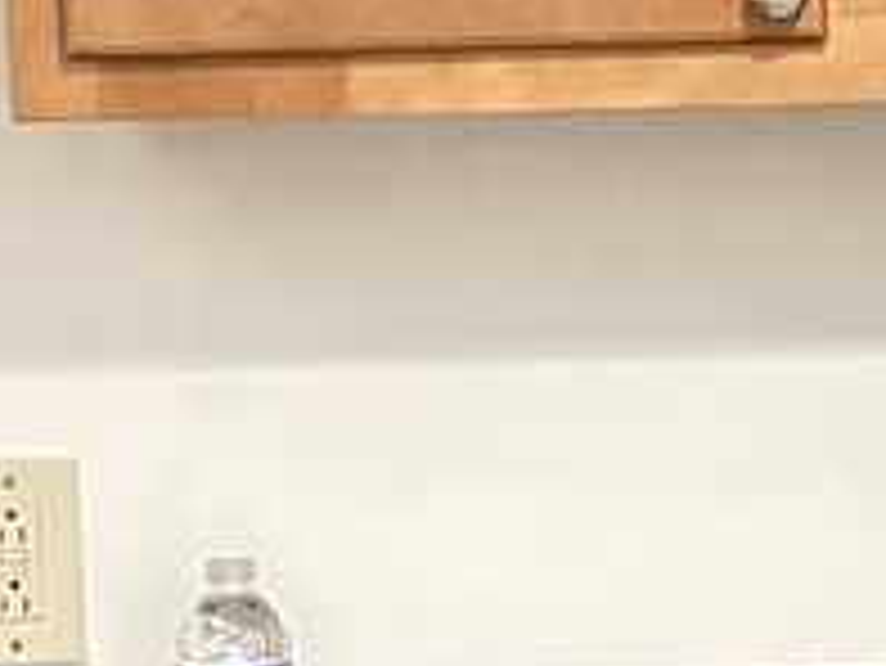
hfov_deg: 10.3
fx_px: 4866
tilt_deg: -2.3
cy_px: 405
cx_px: 931
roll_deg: +1.4
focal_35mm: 190
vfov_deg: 7.8
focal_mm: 5.96
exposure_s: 1/40
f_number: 1.6
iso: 500
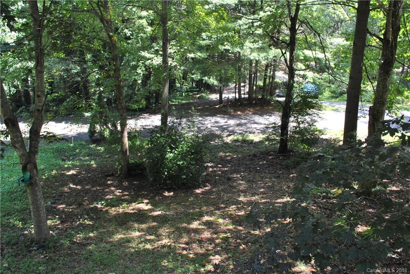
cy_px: 137
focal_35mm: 27
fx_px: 308
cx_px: 205
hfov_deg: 67.4
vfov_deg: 48.0
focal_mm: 18
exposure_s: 1/30
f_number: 8
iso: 200
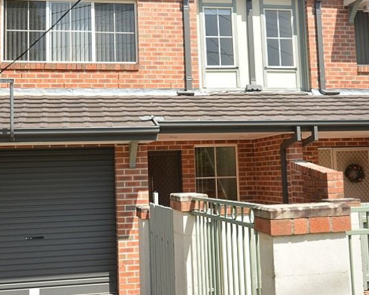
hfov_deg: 63.8
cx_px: 164
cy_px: 115
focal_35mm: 27
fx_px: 295
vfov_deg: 52.8
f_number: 4
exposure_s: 1/60
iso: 220
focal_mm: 10
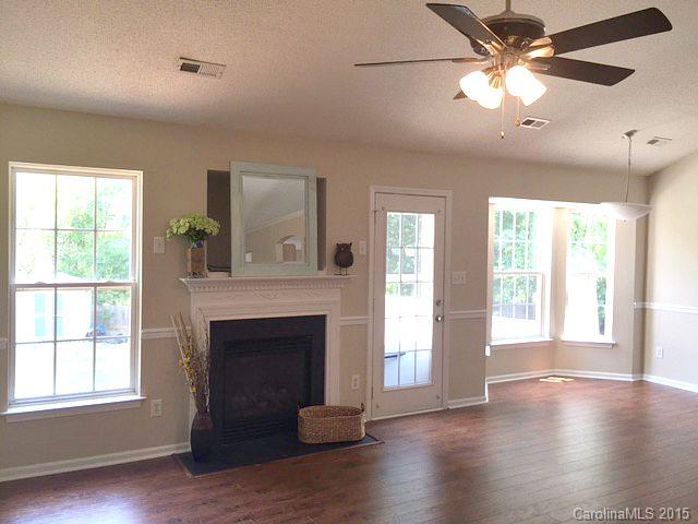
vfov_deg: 48.2
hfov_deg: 61.7
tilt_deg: -2.1
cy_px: 262
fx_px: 585
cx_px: 349
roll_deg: -1.4
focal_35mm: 29
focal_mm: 4.15
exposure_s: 1/40
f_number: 2.2
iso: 32
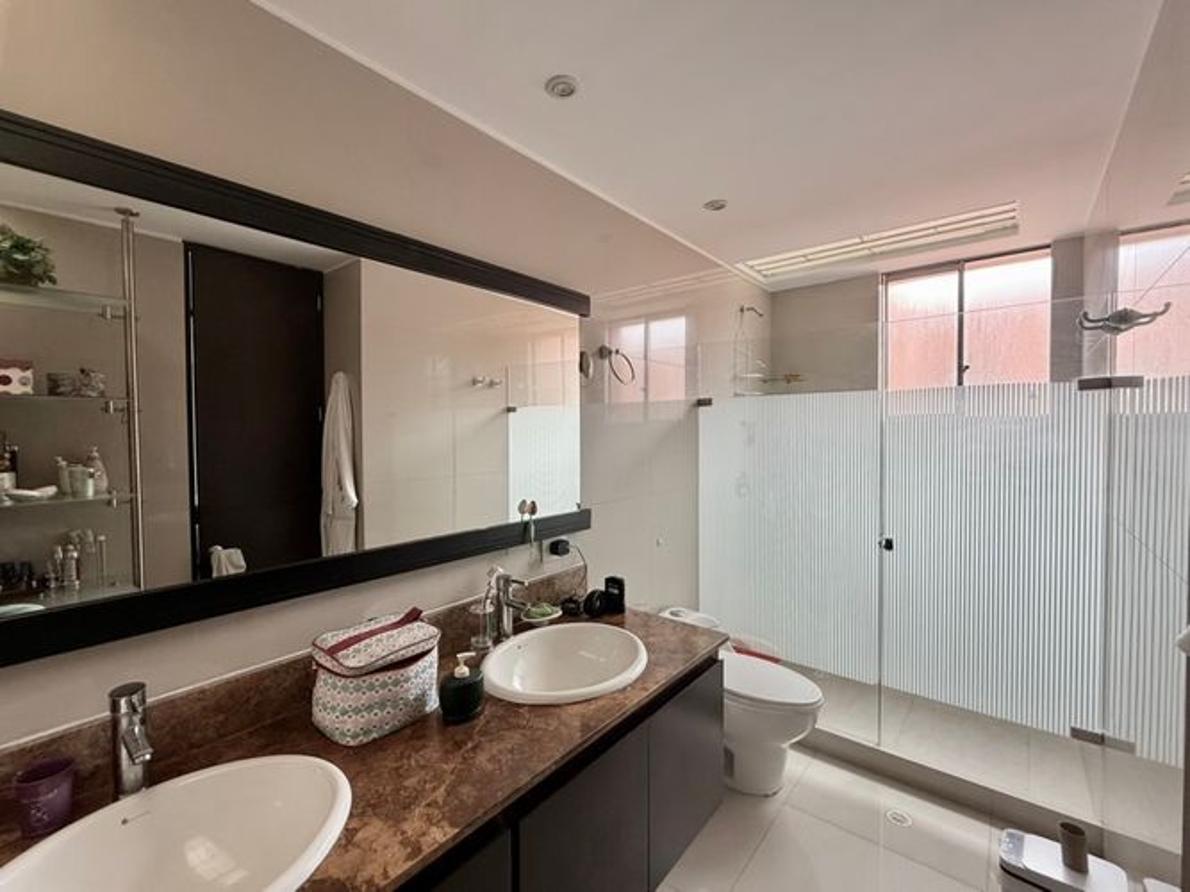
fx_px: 481
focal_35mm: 14
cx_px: 595
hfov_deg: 102.1
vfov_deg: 85.7
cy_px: 446
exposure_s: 1/99
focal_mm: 2.22
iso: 100
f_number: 2.2
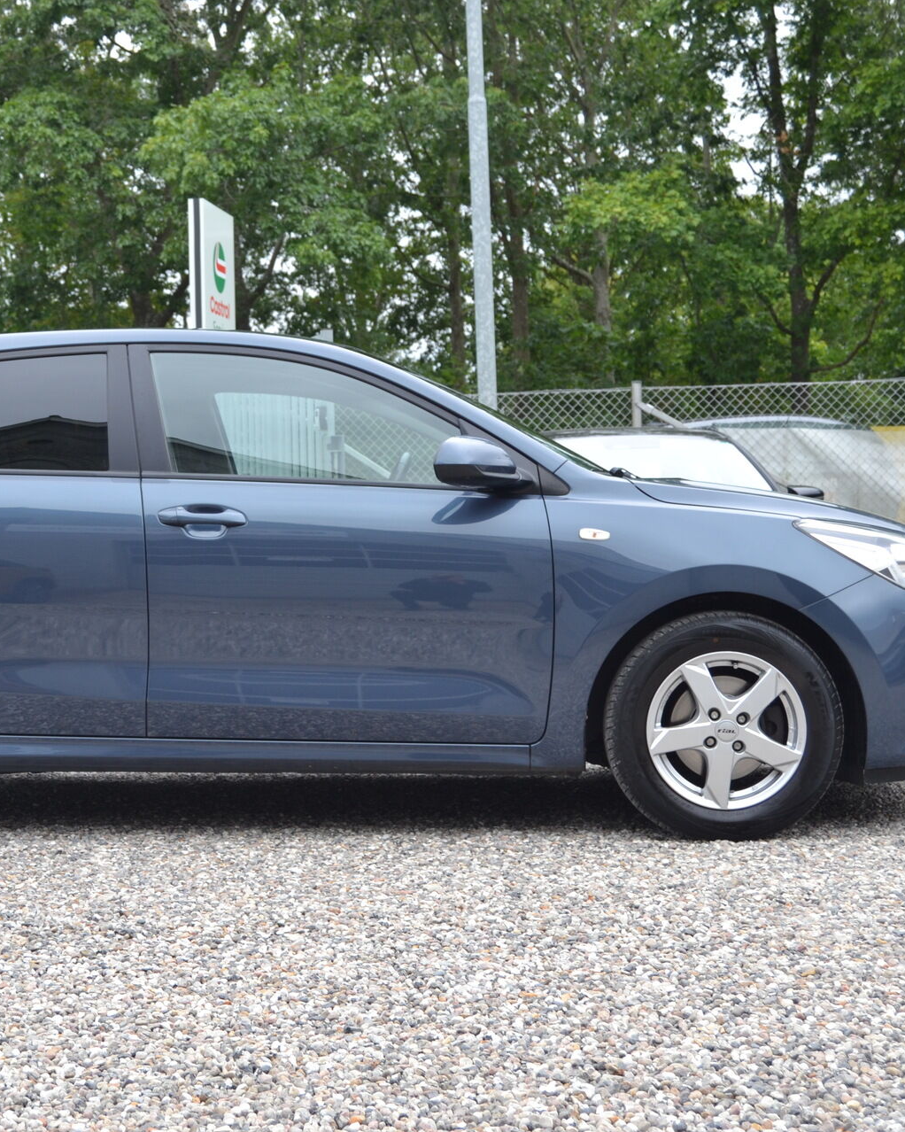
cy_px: 566
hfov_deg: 27.4
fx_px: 1842
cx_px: 277
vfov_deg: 34.2
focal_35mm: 55
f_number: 5.6
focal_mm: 26
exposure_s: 1/125
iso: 140
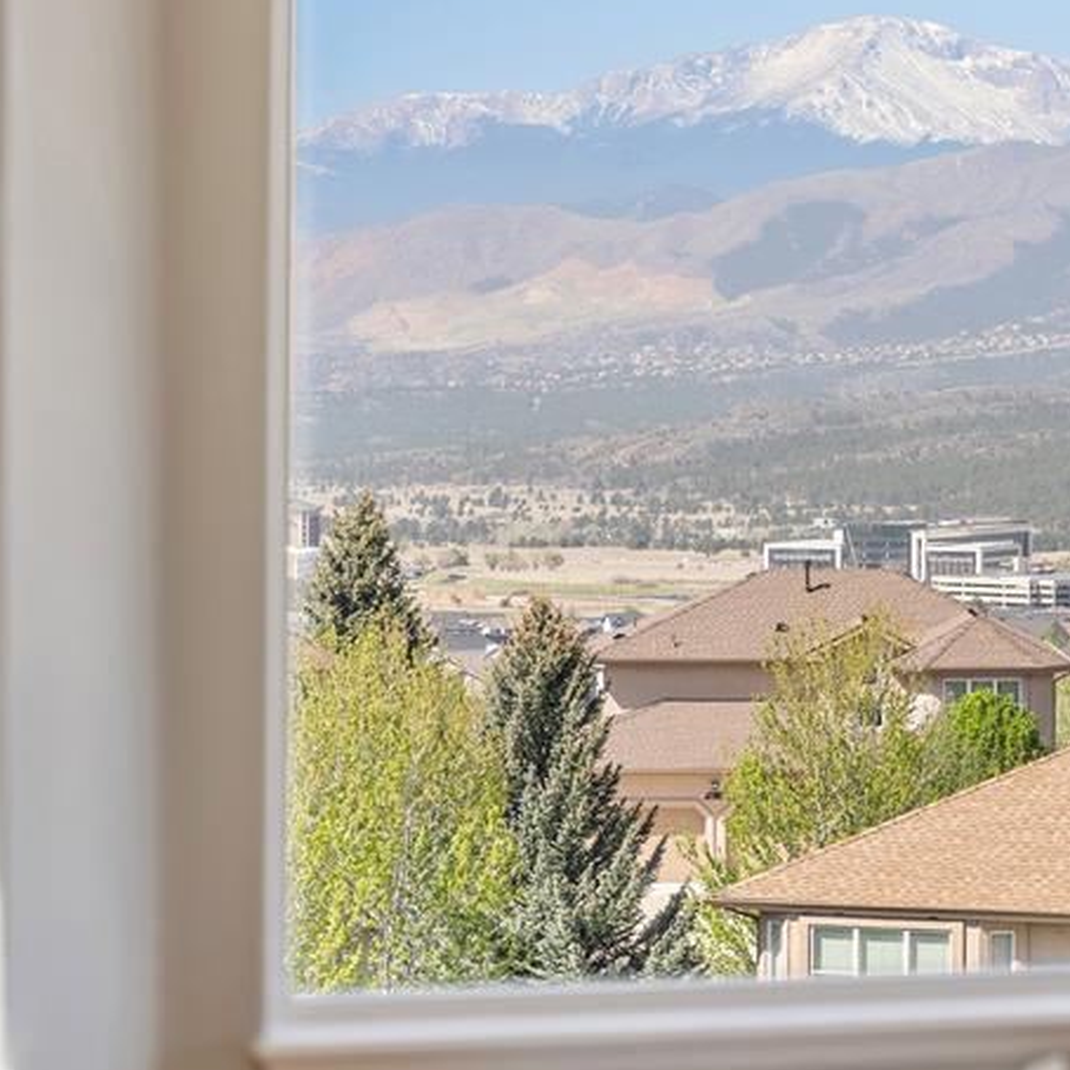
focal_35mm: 134
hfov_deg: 12.9
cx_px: 976
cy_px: 365
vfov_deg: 13.0
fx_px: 4686
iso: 100
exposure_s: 1/100
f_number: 2.8
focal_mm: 70
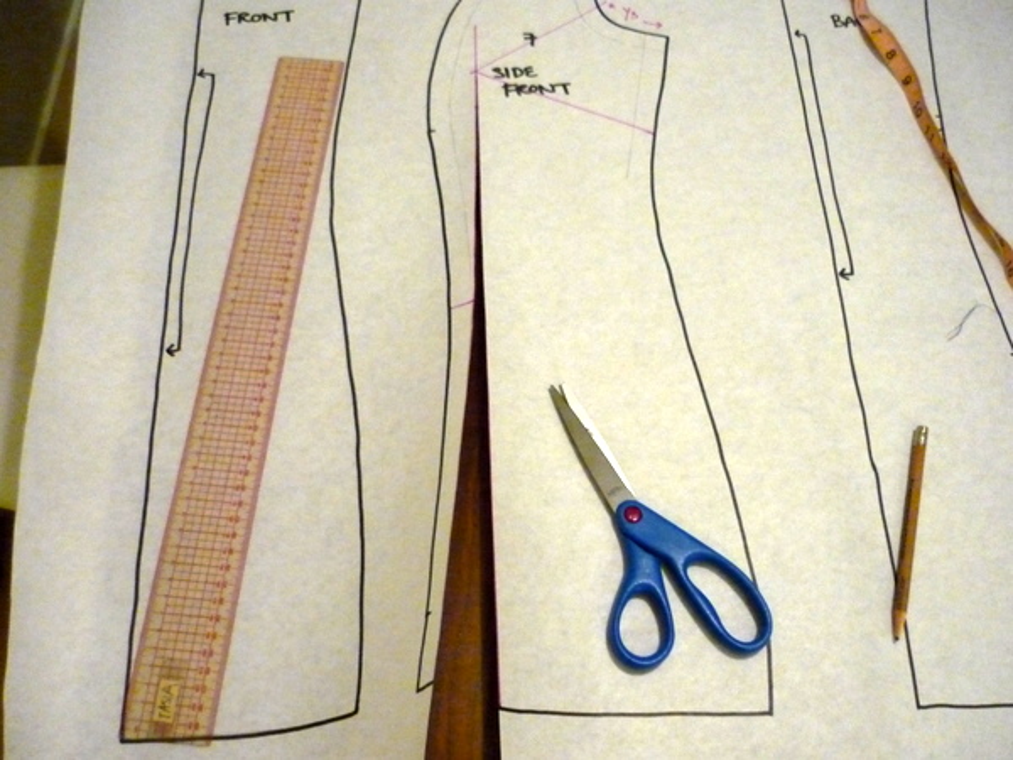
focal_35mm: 33
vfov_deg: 42.9
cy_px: 380
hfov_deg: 55.4
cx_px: 506
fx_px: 966
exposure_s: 1/30
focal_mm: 5.5
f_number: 2.8
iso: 800
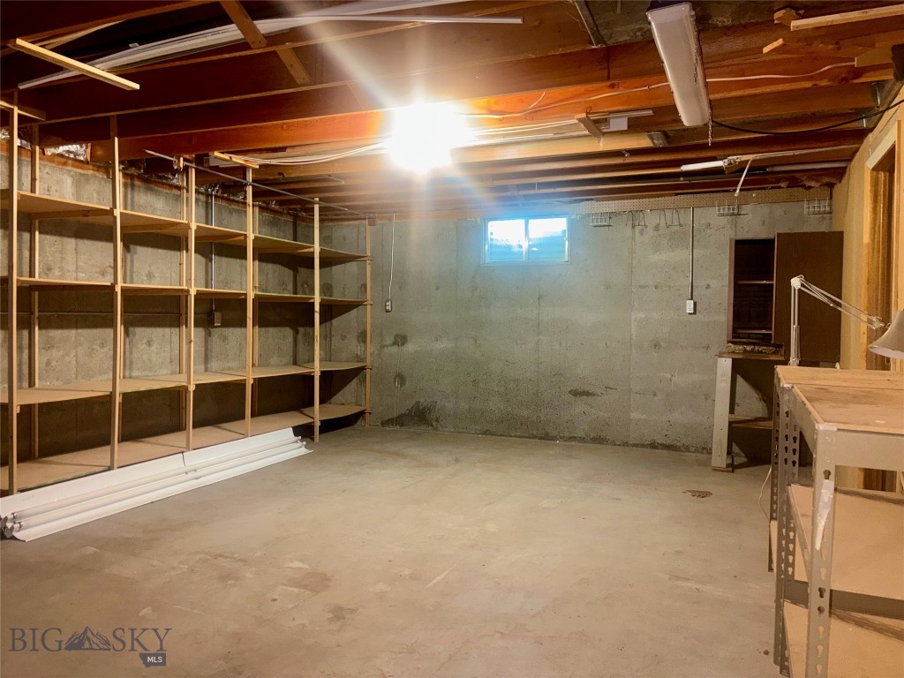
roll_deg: -0.6
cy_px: 339
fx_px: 679
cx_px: 452
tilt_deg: -1.6
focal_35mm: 26
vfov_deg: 53.1
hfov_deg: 67.3
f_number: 1.6
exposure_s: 1/9
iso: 160
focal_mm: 5.96
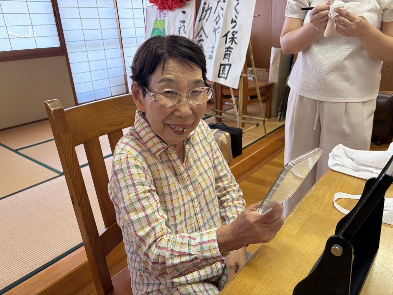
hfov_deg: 67.3
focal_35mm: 26
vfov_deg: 53.1
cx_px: 196
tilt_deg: -20.9
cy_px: 148
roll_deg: +4.7
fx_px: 295
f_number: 1.6
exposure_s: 1/60
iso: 160
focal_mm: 5.96
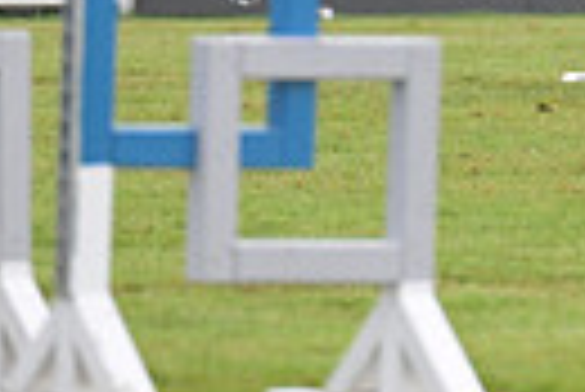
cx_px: 1080
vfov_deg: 1.5
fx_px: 14495
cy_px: -381
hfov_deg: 2.3
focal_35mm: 891
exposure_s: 1/1250
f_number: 4.5
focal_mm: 200
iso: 4000
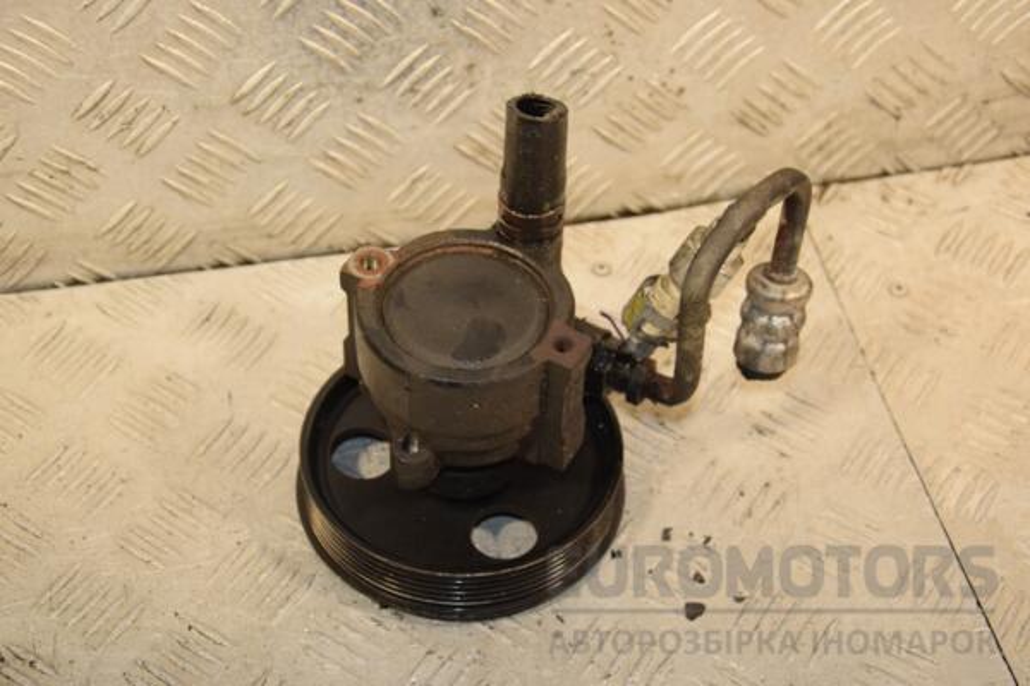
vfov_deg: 20.2
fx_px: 1931
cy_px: 343
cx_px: 515
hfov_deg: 29.9
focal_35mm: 68
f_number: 5
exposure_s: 1/200
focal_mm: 45
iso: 800
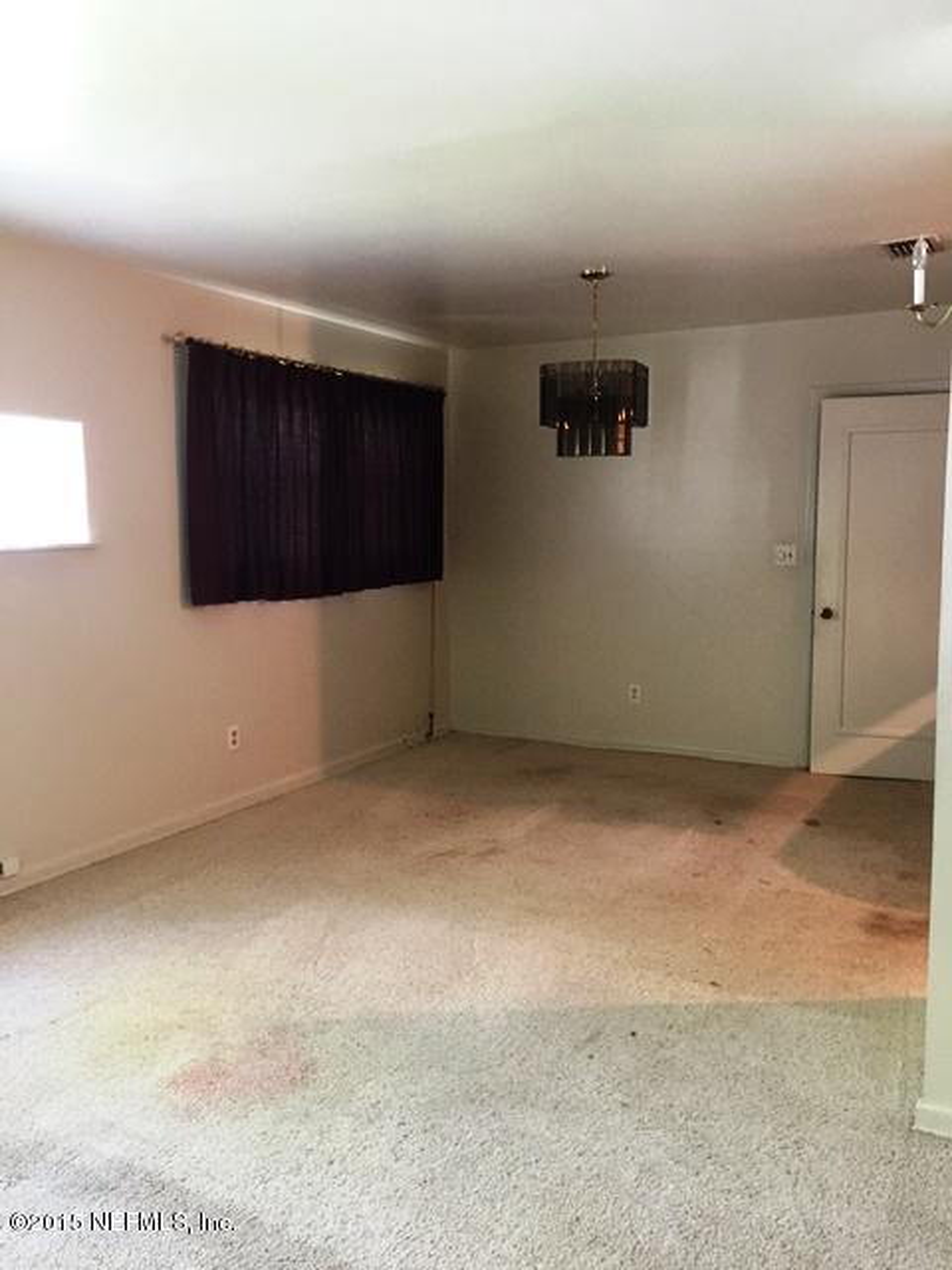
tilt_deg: -4.7
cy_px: 635
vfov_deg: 61.7
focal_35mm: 29
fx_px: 1063
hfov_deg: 48.2
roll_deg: -0.8
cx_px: 476
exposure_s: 1/15
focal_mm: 4.15
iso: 125
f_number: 2.2
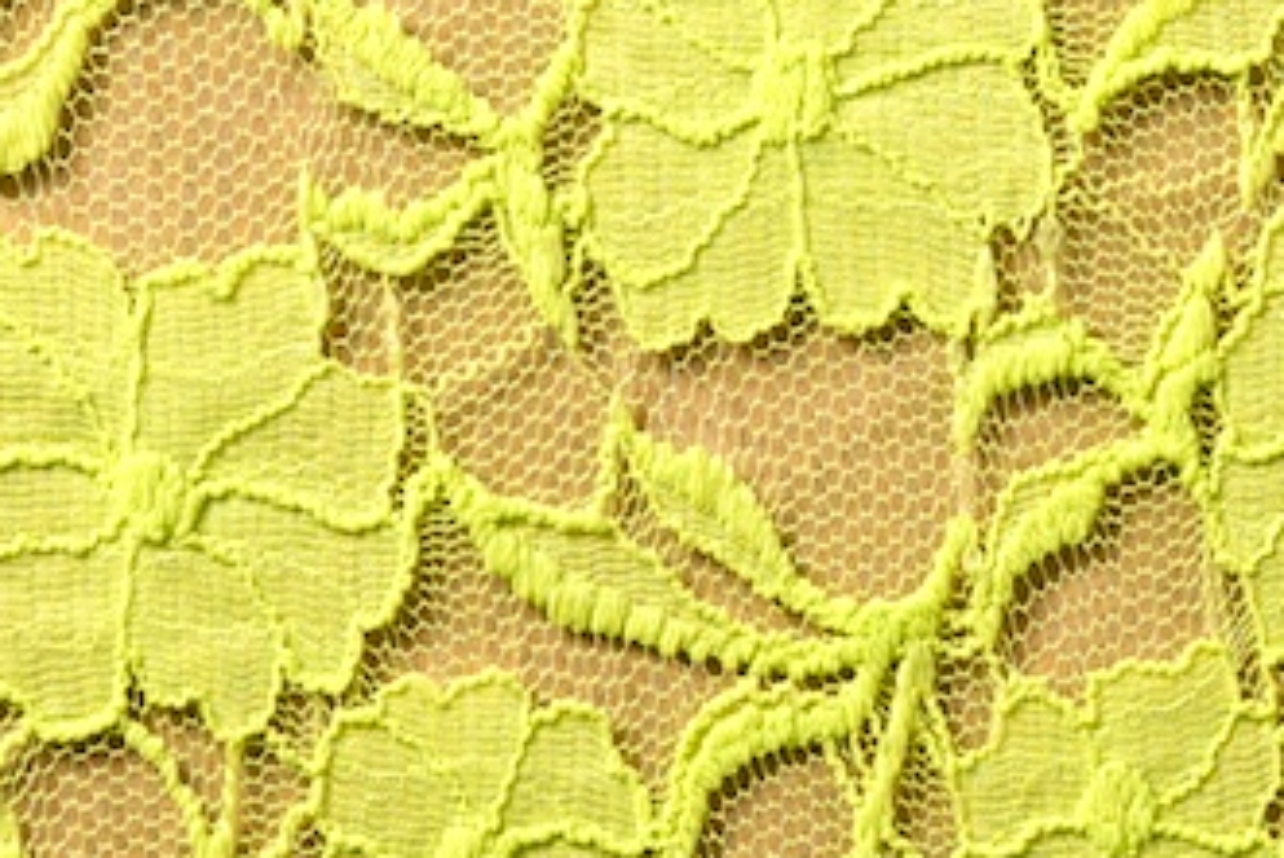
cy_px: 398
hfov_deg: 10.8
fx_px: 6779
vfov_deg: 7.2
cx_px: 1160
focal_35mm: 190
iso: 200
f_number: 11
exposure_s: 1/250
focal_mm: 70
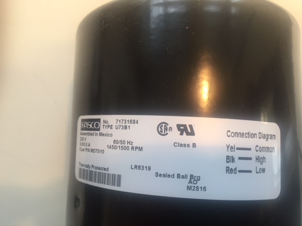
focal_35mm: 29
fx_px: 253
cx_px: 151
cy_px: 113
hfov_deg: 61.7
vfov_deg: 48.2
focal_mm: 4.15
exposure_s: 1/33
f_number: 2.2
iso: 50
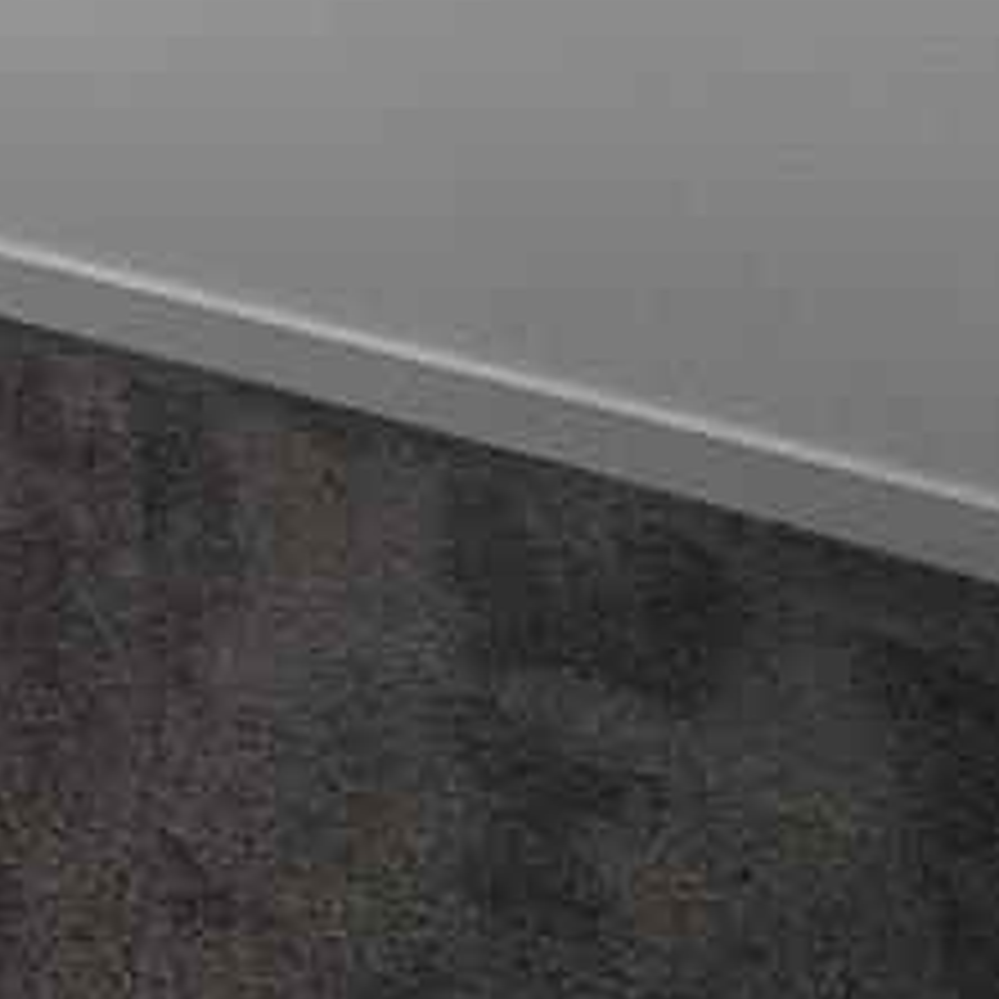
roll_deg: +3.3
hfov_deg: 21.4
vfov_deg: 23.0
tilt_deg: -8.7
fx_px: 1861
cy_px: -576
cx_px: -734
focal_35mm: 57
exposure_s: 1/236
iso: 64
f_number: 2.2
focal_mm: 2.22
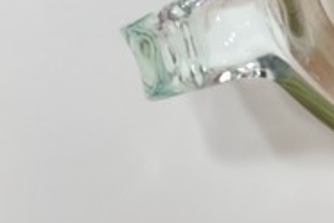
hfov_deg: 12.4
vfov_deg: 8.5
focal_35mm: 160
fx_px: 1484
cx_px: 456
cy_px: -69
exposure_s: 1/100
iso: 80
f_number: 2
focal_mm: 6
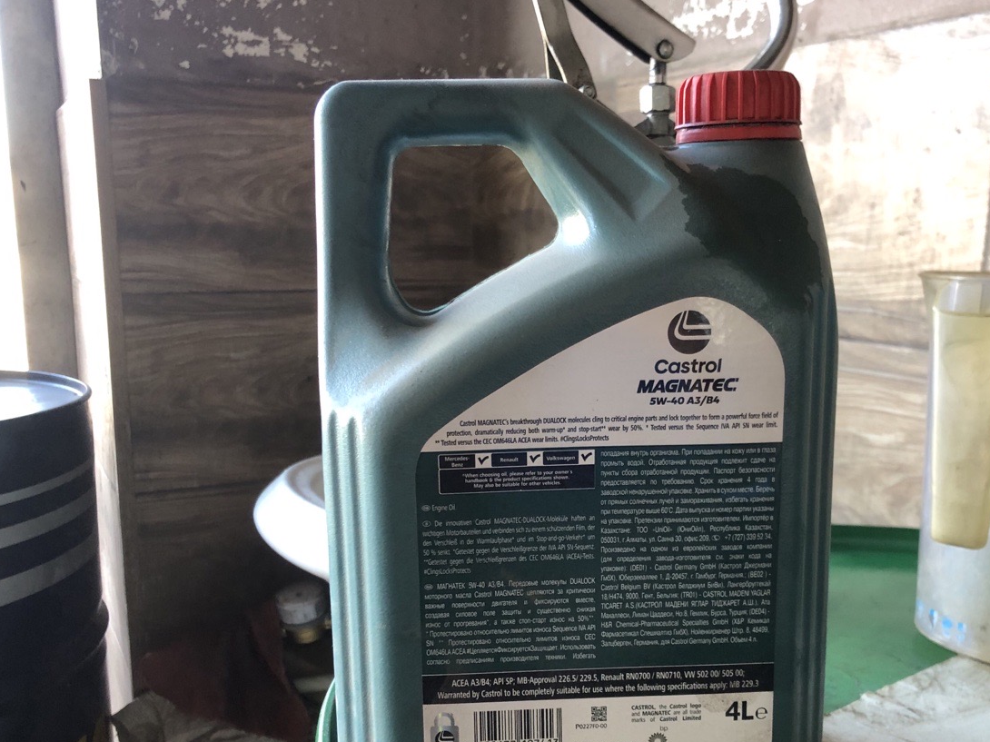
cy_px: 474
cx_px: 520
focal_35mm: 37
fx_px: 1058
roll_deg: -0.1
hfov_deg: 50.1
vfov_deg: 38.4
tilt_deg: -12.8
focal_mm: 4
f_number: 1.8
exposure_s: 1/30
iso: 40
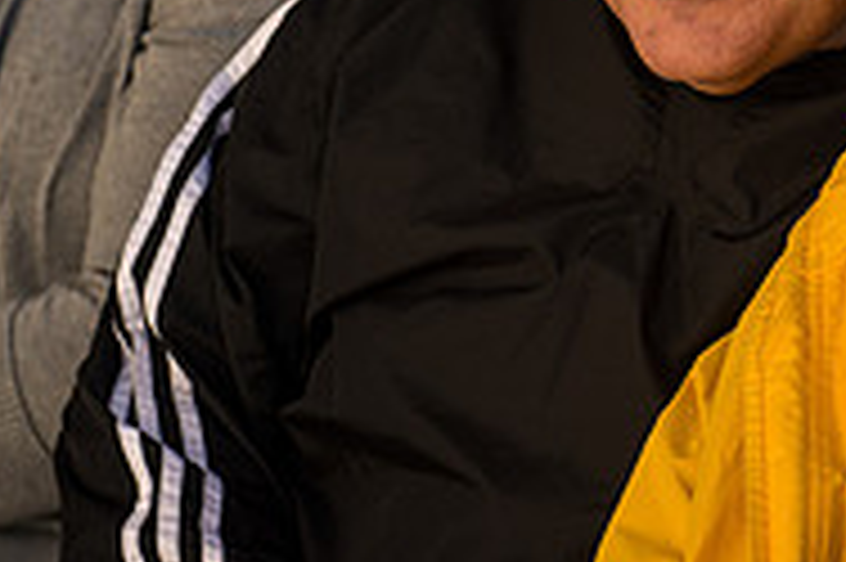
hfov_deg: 9.5
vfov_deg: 6.3
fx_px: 5071
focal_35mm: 216
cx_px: 814
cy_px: -209
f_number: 2.8
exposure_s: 1/1000
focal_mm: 70
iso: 400
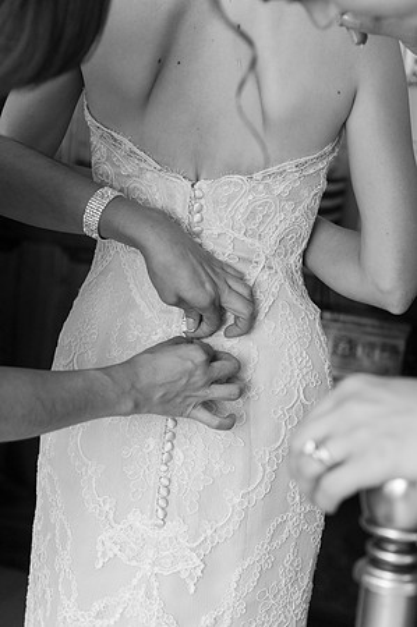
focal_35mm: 70
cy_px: 314
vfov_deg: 28.9
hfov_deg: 19.4
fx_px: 1219
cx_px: 208
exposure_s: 1/60
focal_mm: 70
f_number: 4.5
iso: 1600
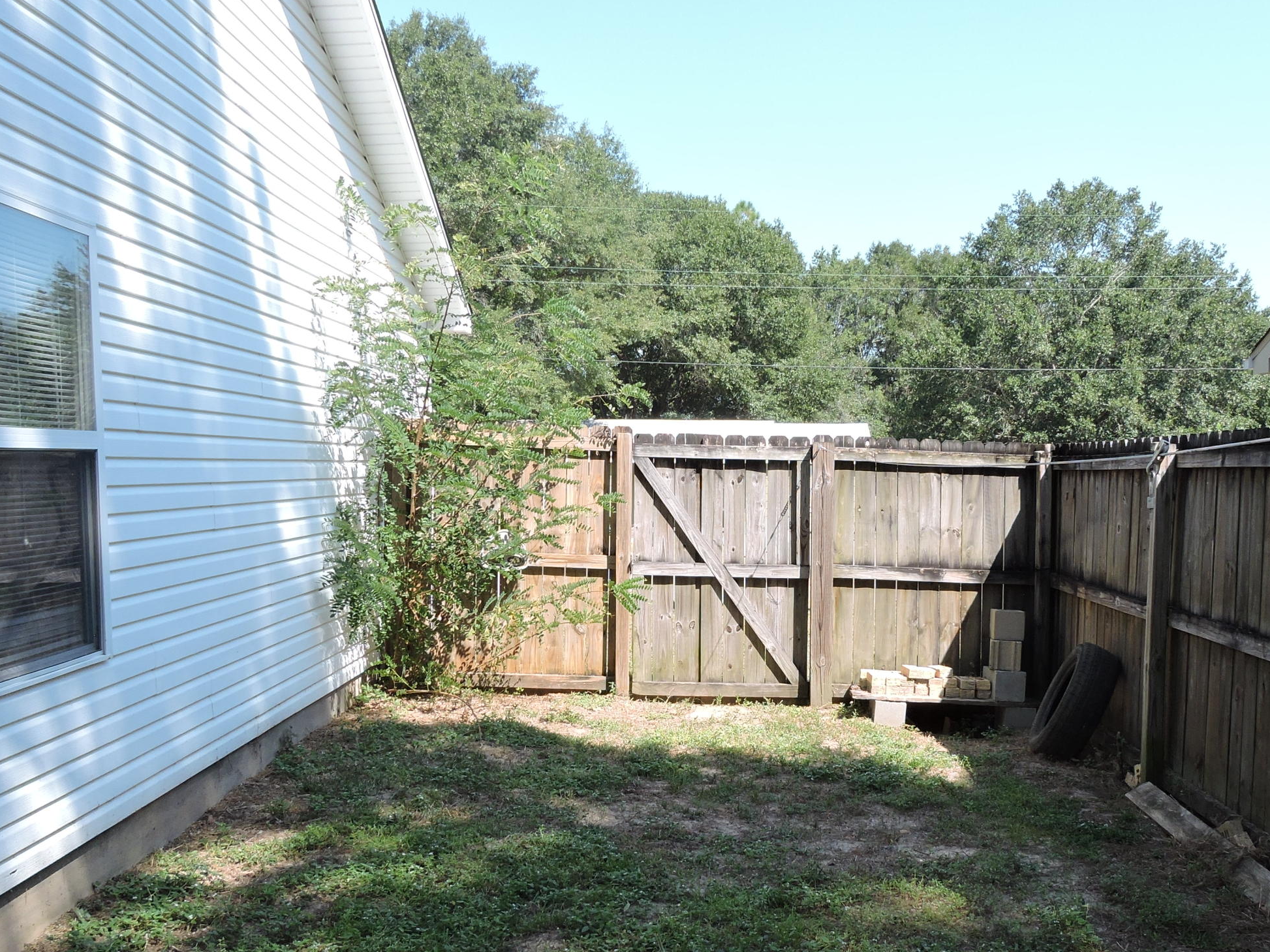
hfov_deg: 50.0
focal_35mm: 37
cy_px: 579
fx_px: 1357
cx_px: 716
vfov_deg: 38.5
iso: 100
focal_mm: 4.3
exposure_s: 1/400
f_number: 3.3
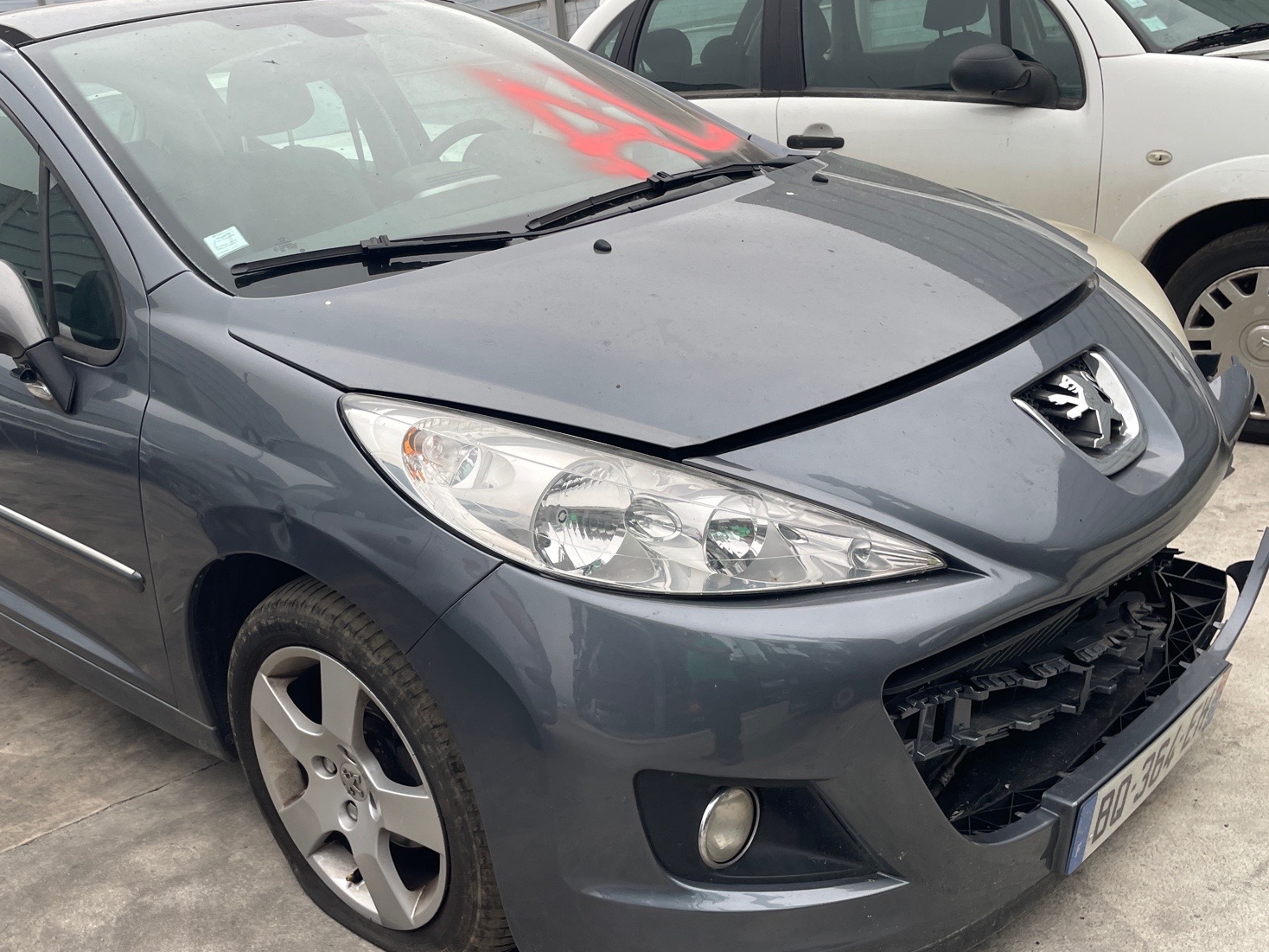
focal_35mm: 34
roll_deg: +8.8
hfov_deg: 53.4
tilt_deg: -16.4
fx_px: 1246
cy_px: 492
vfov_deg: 41.8
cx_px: 477
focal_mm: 4.2
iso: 32
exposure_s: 1/242
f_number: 1.6
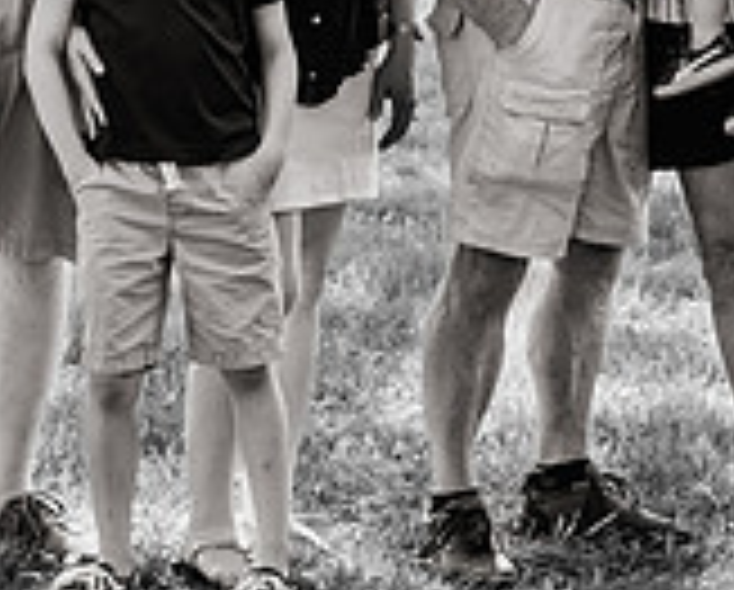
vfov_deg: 7.4
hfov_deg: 9.3
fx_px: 4527
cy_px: -32
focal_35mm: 208
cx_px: 503
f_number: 2.8
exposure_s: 1/500
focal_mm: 58
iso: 200
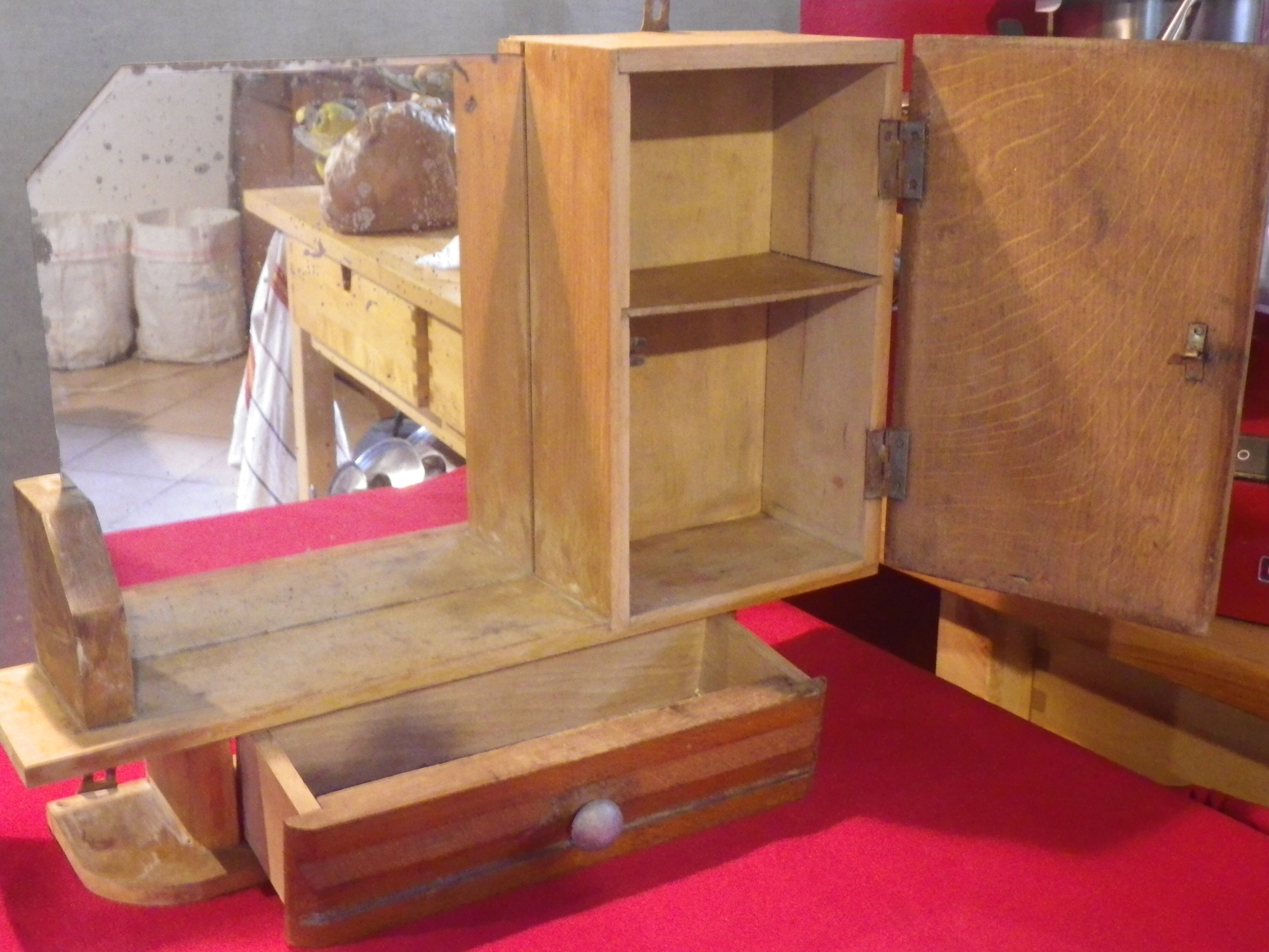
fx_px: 1540
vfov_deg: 34.3
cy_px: 476
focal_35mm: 42
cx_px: 634
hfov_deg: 44.8
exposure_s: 1/5
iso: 800
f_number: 4.2
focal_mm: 7.5
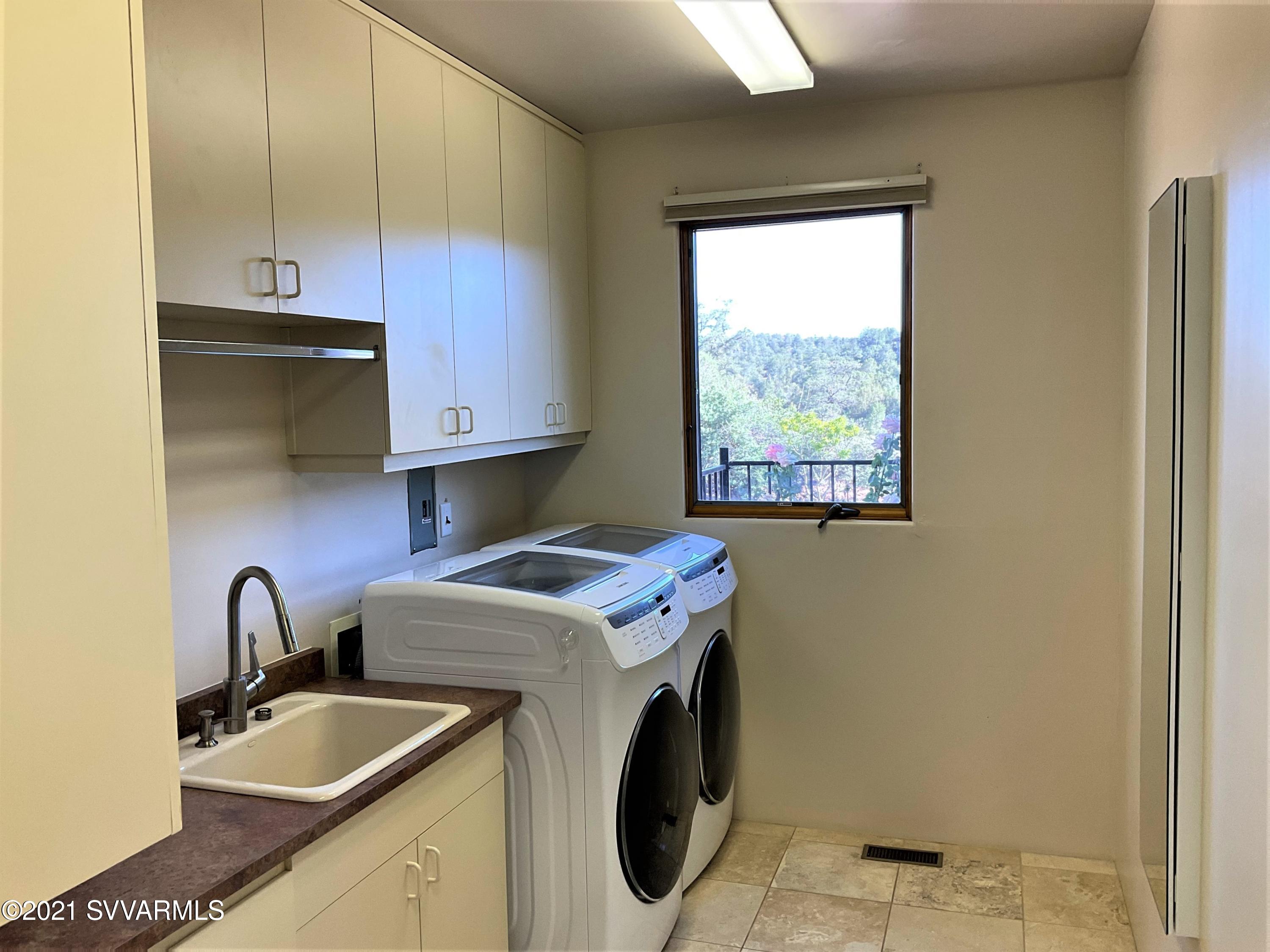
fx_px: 1064
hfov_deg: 61.7
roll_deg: +2.0
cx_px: 635
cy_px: 476
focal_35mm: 29
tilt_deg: -5.8
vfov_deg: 48.2
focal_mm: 3
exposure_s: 1/60
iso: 32
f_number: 1.8
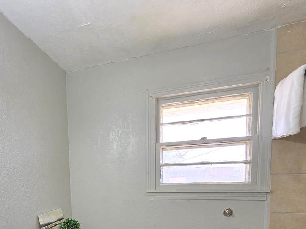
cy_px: 195
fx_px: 203
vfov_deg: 53.4
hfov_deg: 70.8
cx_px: 92
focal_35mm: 23
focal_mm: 2.2
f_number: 2.2
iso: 50
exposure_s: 1/60
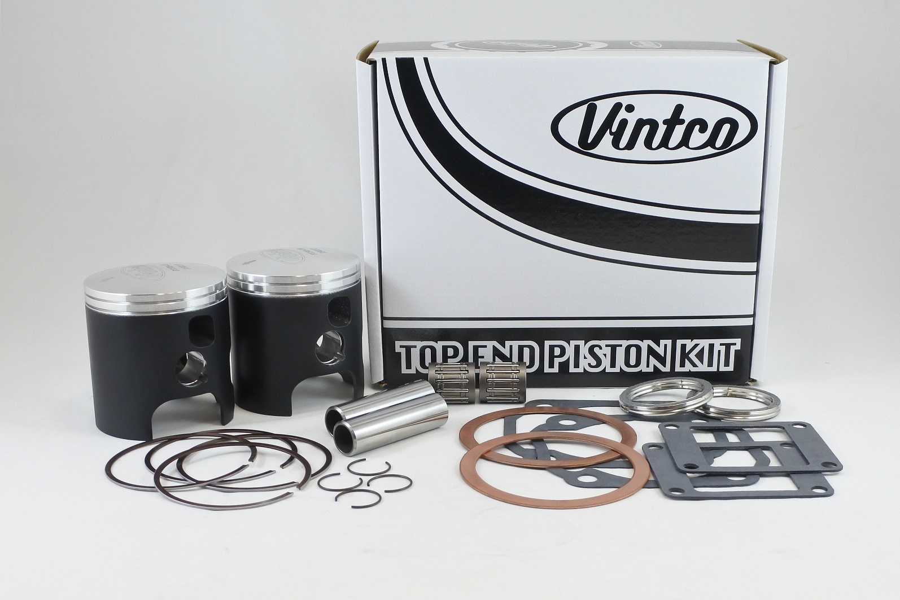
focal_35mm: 30
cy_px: 300
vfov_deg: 43.6
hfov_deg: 61.9
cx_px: 450
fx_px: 750
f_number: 3.8
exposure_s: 1/160
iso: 400
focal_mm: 11.2
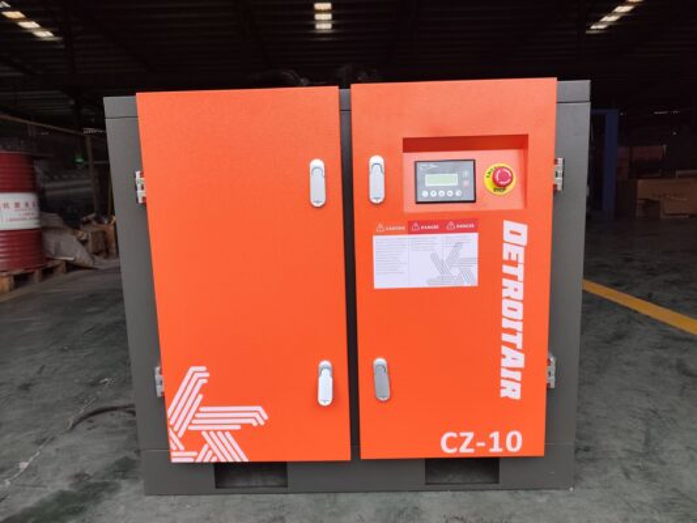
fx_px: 483
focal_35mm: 24
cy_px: 262
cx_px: 348
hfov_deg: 71.6
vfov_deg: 56.8
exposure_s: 1/100
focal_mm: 5.84
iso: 64
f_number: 1.6
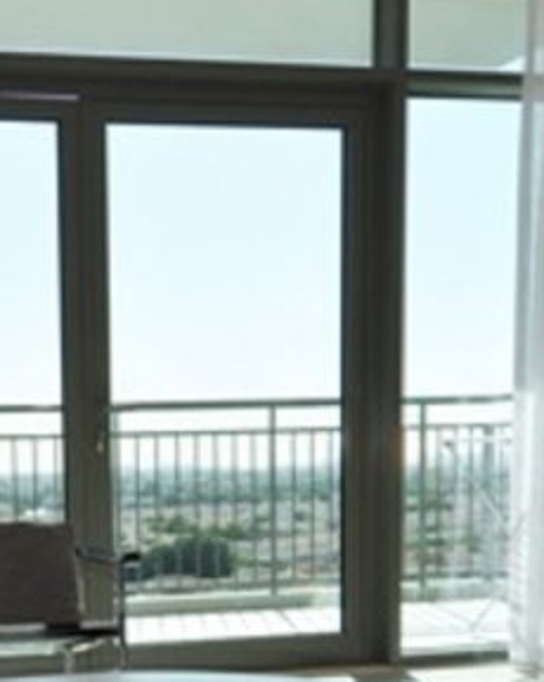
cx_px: -19
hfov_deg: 24.1
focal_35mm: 60
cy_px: 585
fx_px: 1209
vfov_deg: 30.4
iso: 200
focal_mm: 12
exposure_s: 1/200
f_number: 10
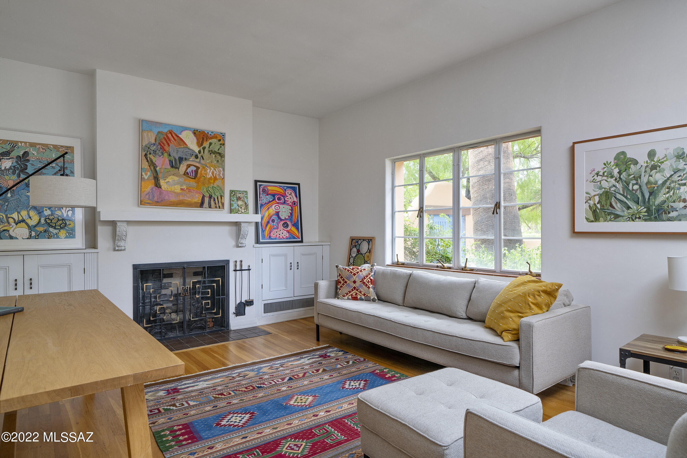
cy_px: 229
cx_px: 344
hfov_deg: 84.0
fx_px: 382
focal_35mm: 20
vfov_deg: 61.9
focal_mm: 20
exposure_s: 1/30
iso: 200
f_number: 7.1
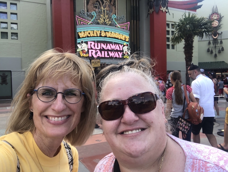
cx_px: 114
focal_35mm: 32
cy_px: 86
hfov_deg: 56.8
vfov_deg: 44.2
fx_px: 211
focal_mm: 2.87
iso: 20
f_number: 2.2
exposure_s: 1/179
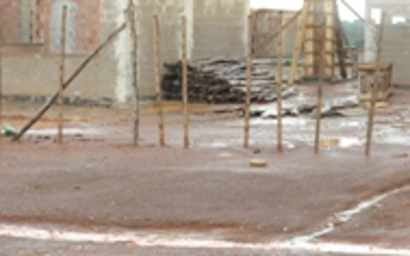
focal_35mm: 107
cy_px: 33
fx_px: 1195
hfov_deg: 19.0
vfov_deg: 12.1
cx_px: 401
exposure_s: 1/80
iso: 1000
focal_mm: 22
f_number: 9
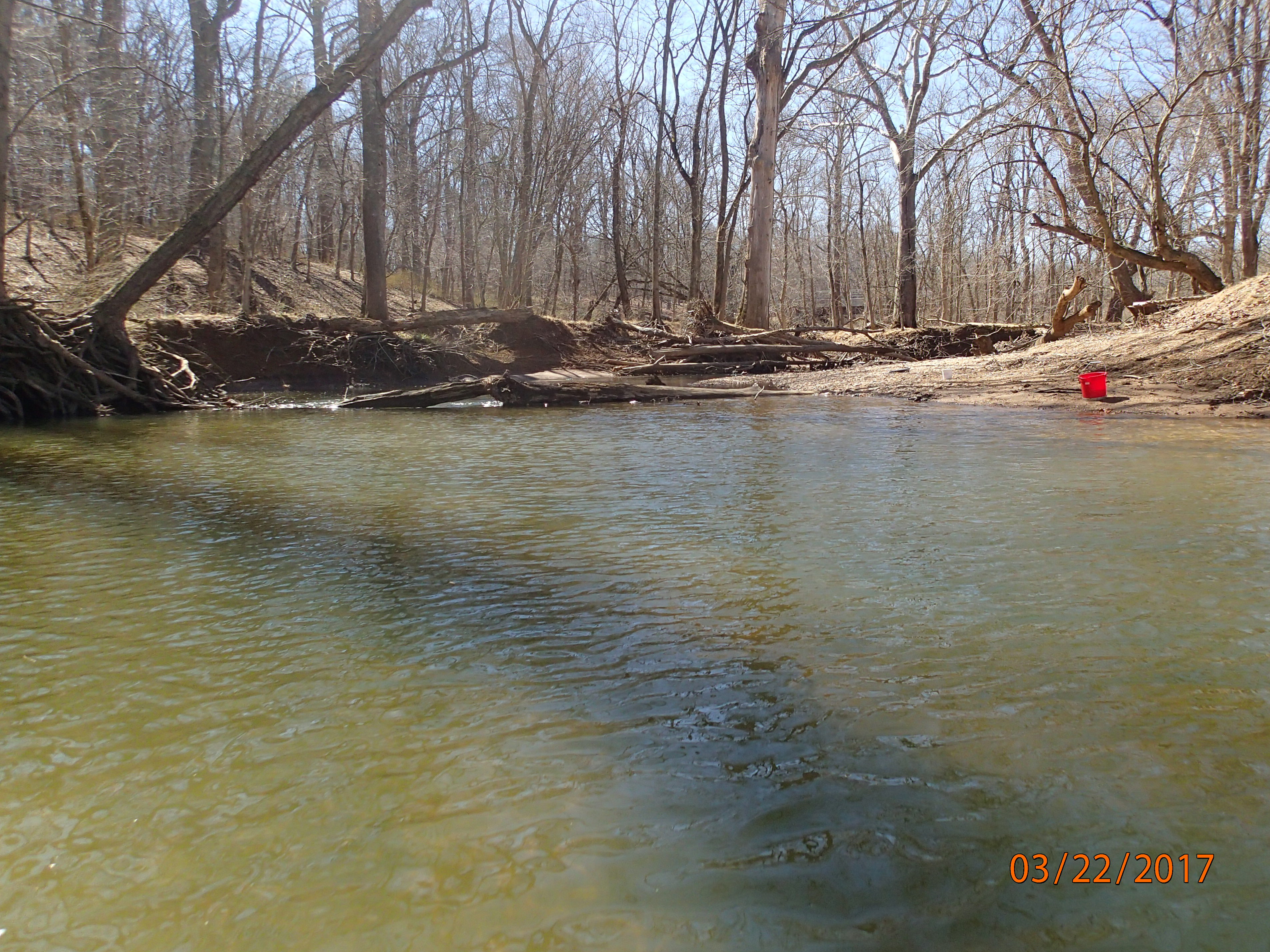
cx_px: 634
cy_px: 479
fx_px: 954
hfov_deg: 67.3
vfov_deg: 53.1
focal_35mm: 26
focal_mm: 4.5
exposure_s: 1/1000
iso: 200
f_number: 2.8
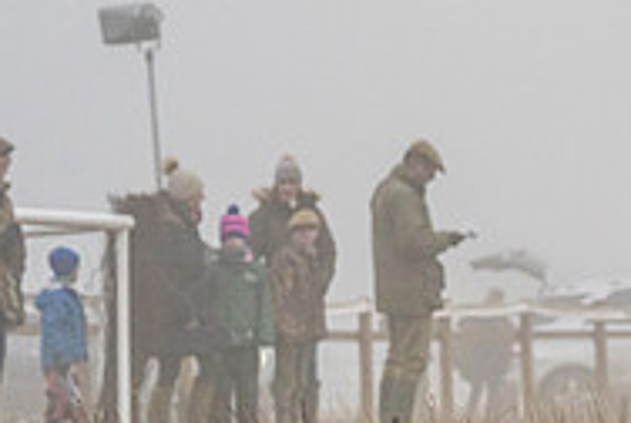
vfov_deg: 2.8
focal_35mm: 500
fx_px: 8778
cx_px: 892
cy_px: -71
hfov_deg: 4.1
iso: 2000
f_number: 8
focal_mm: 135
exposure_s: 1/1250
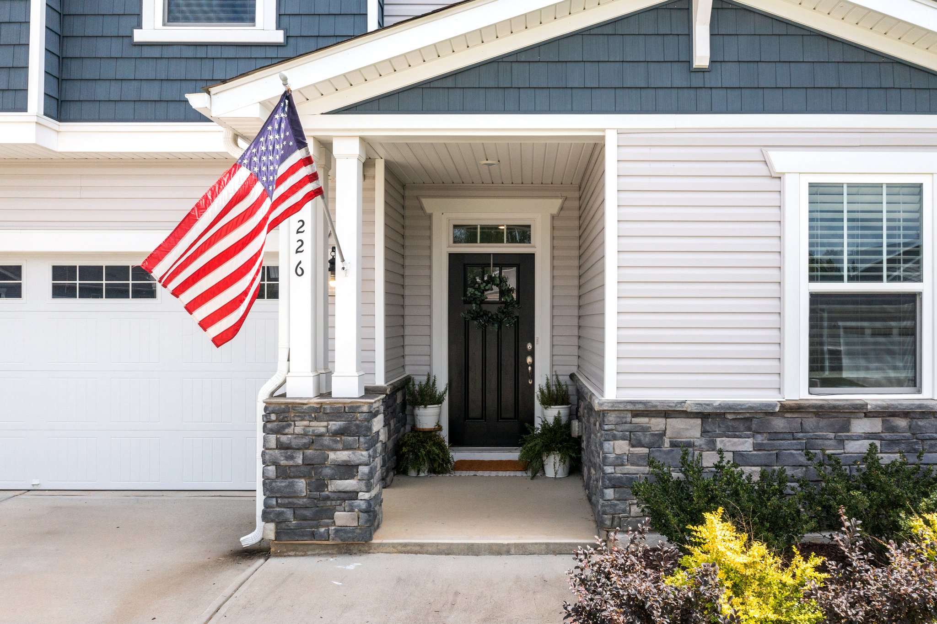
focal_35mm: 28
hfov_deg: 65.5
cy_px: 312
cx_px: 468
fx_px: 729
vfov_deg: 46.4
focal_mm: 10.26
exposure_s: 1/800
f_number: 6.3
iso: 100
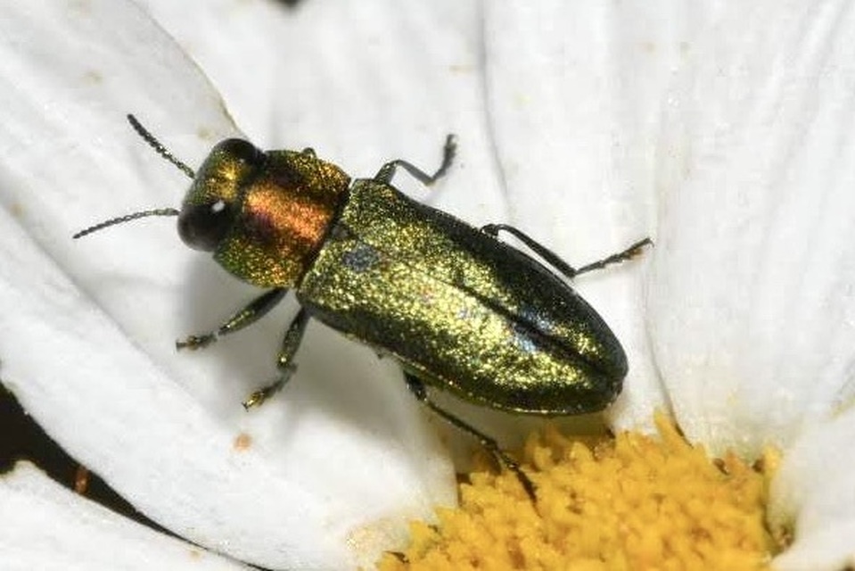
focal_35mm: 158
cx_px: 428
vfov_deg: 8.7
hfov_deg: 13.0
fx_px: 3742
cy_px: 286
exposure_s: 1/60
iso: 100
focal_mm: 105
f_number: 29
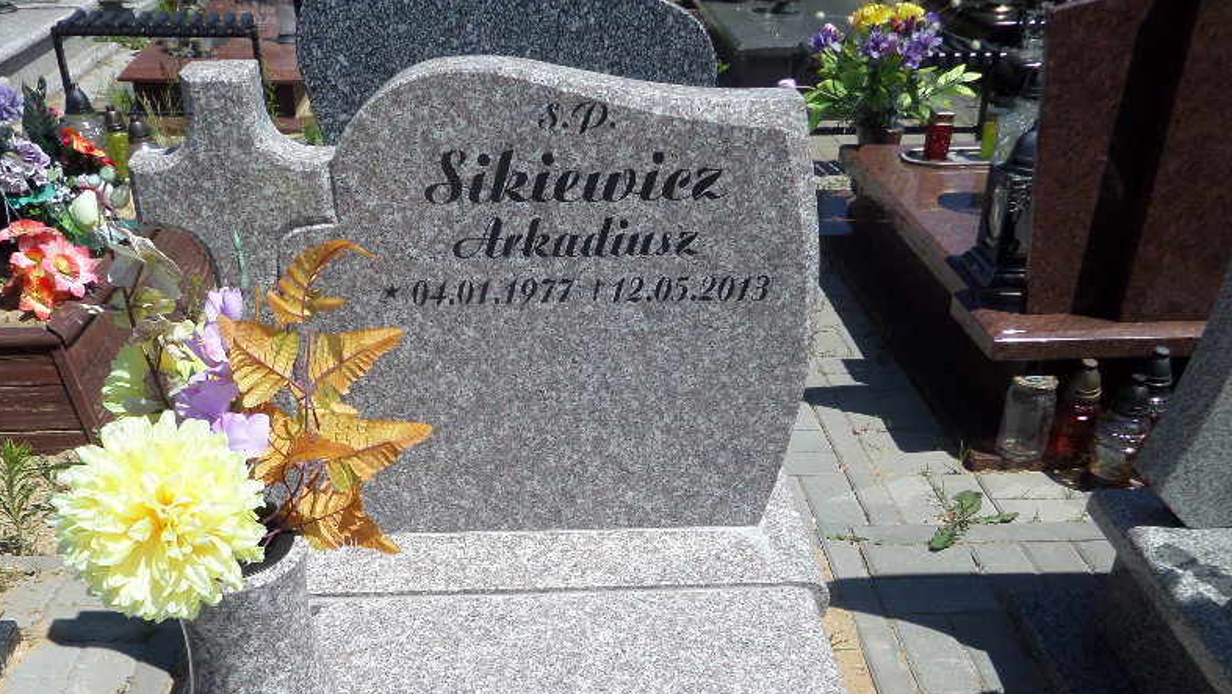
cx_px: 556
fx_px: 1111
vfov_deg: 33.9
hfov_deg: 57.9
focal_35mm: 34
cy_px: 525
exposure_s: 1/2000
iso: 80
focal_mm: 4.3
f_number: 3.1
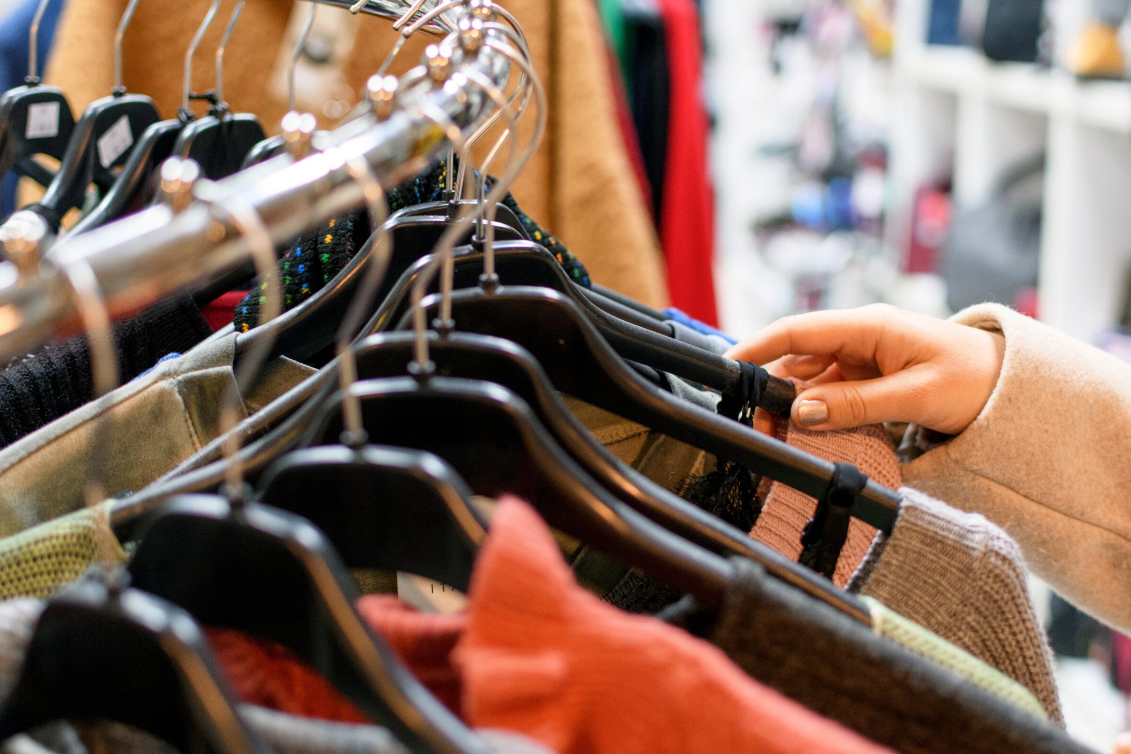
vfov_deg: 24.2
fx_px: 1759
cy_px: 373
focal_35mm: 56
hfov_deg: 35.6
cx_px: 589
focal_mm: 35
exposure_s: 1/125
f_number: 2.2
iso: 1250
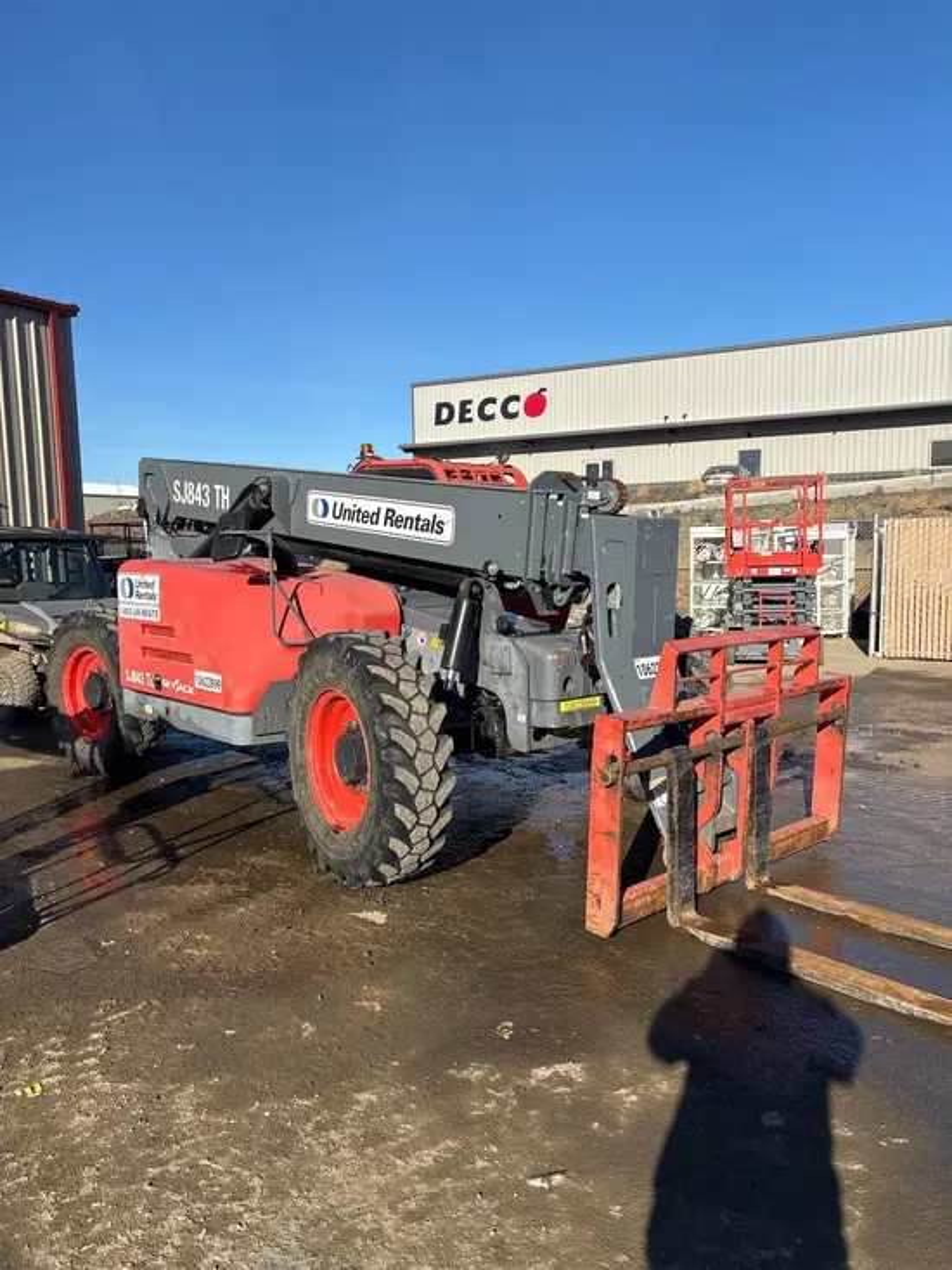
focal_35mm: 26
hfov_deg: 53.1
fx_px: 953
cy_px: 635
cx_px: 476
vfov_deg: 67.3
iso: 50
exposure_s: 1/4608
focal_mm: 5.96
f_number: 1.6
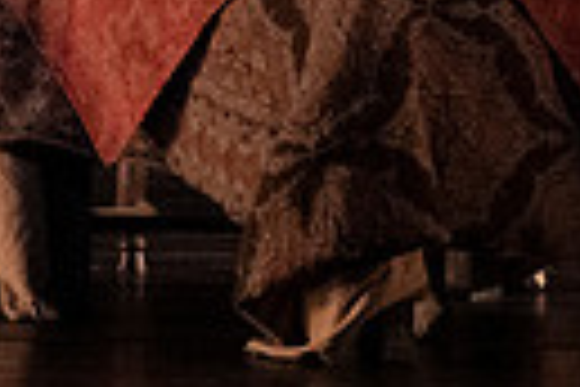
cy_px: -268
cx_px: 144
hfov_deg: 1.2
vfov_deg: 0.8
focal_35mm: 1661
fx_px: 26758
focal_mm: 370
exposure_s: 1/400
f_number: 5.6
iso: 20000
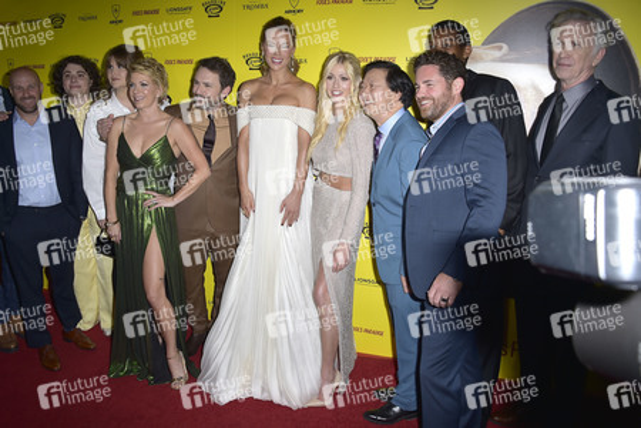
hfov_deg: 65.5
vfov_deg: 46.4
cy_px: 214
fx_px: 499
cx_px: 320
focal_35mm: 28
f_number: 6.3
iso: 250
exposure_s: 1/250
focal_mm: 28
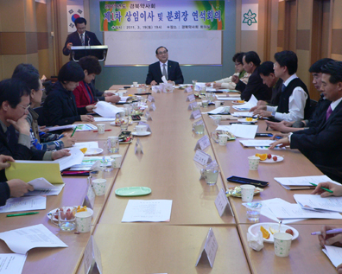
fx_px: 516
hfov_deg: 36.6
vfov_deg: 29.7
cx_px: 175
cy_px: 133
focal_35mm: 51
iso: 200
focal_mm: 7.6
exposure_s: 1/25
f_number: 2.8
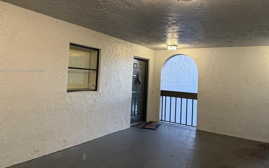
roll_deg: -3.5
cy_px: 70
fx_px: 198
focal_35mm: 27
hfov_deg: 68.4
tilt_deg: +1.9
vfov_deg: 45.8
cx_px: 130
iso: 400
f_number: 1.78
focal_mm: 6.76
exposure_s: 1/60
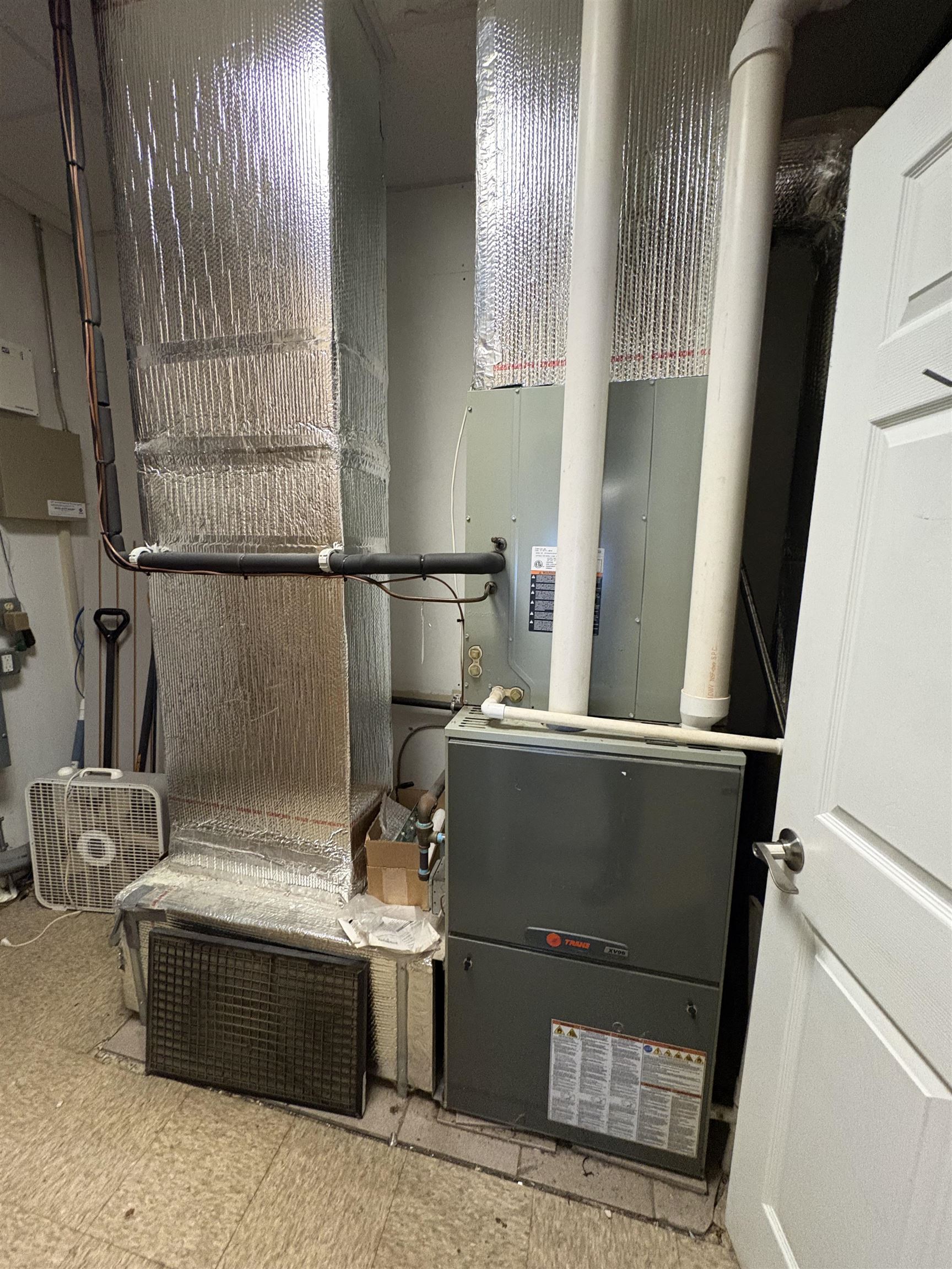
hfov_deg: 85.7
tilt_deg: -9.6
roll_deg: -1.1
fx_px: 513
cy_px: 634
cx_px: 476
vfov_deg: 102.1
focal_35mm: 14
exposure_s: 1/60
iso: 640
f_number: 2.2
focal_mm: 2.22
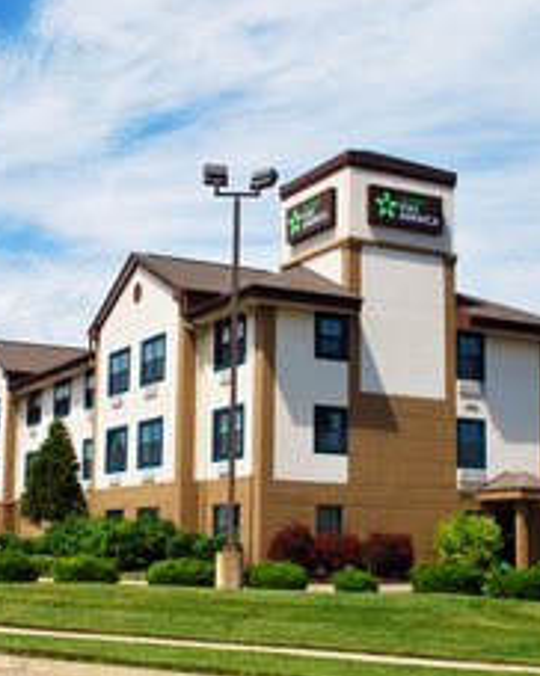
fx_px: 1140
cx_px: 243
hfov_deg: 26.6
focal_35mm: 57
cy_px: 369
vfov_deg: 33.0
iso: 100
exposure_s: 1/320
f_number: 9
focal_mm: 24
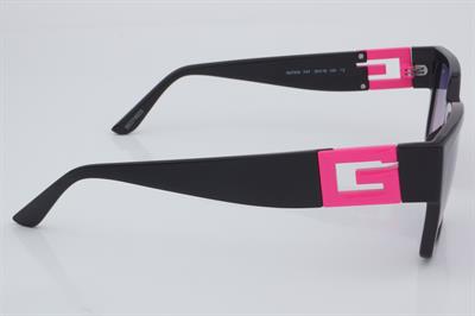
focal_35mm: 75
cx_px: 238
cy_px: 158
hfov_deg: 27.0
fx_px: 989
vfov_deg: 18.2
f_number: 32
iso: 100
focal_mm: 50
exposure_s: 1/4
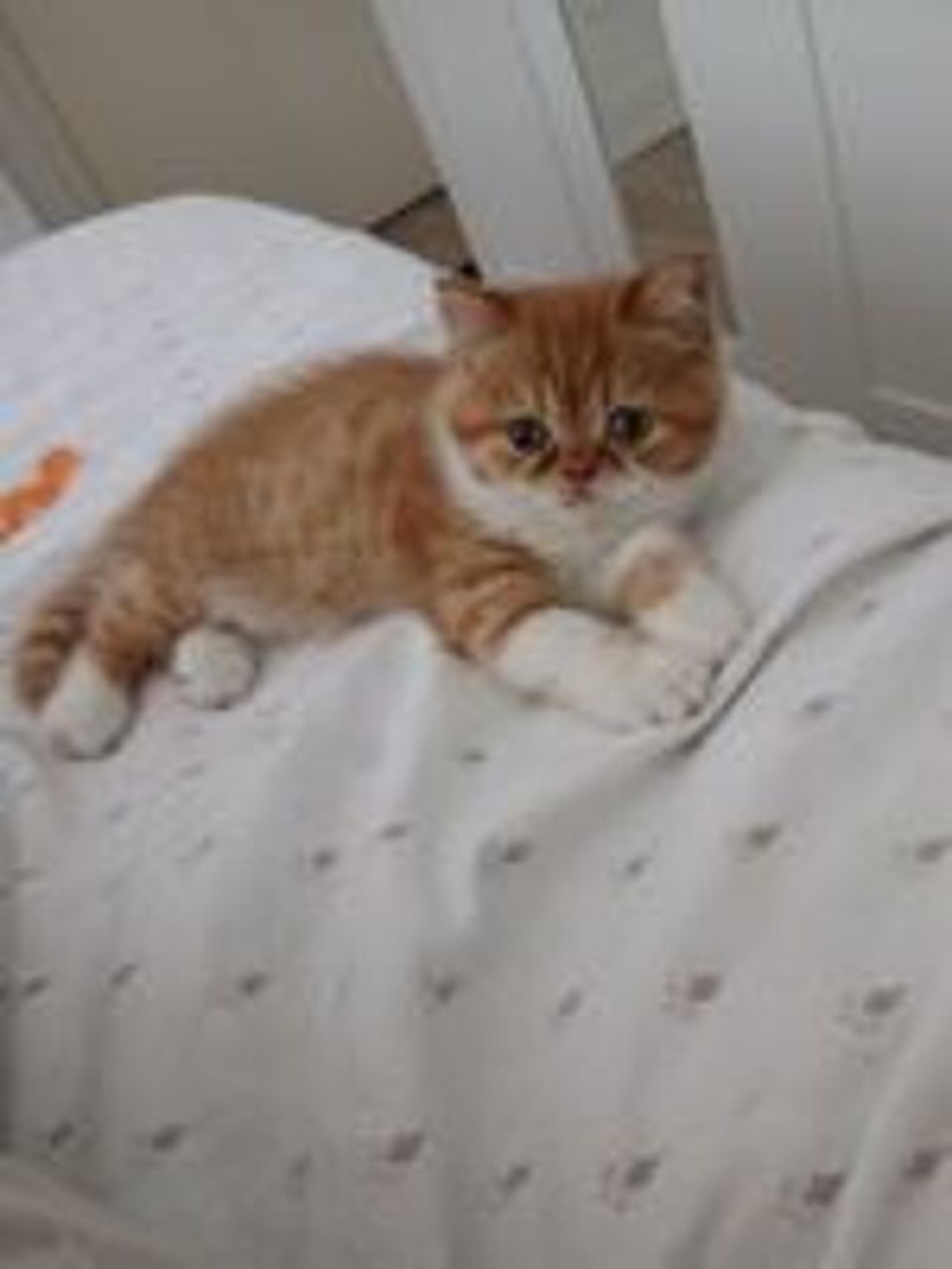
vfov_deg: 67.3
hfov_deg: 53.1
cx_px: 476
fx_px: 953
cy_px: 634
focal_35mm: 26
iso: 640
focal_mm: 3.98
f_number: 1.8
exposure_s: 1/20
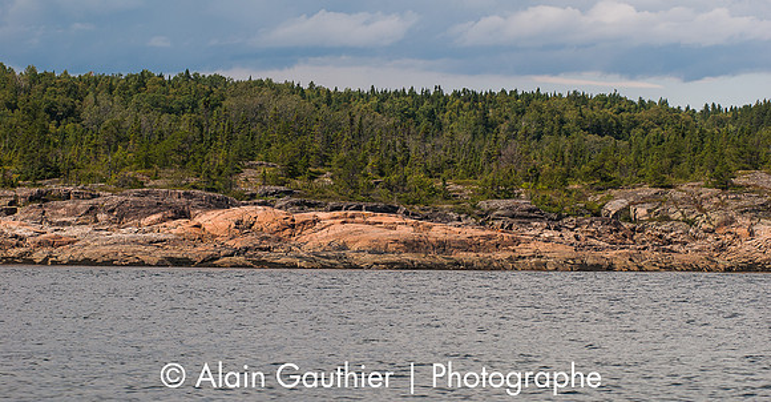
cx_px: 386
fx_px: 2573
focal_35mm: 128
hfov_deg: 17.0
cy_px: 203
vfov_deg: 8.9
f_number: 5.6
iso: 100
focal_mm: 80
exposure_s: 1/500
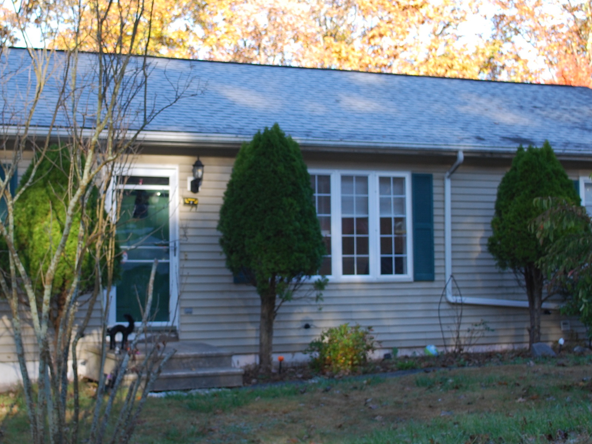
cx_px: 188
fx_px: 1334
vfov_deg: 18.9
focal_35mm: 78
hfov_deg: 24.9
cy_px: 185
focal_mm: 28
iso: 140
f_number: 4.5
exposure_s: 1/125
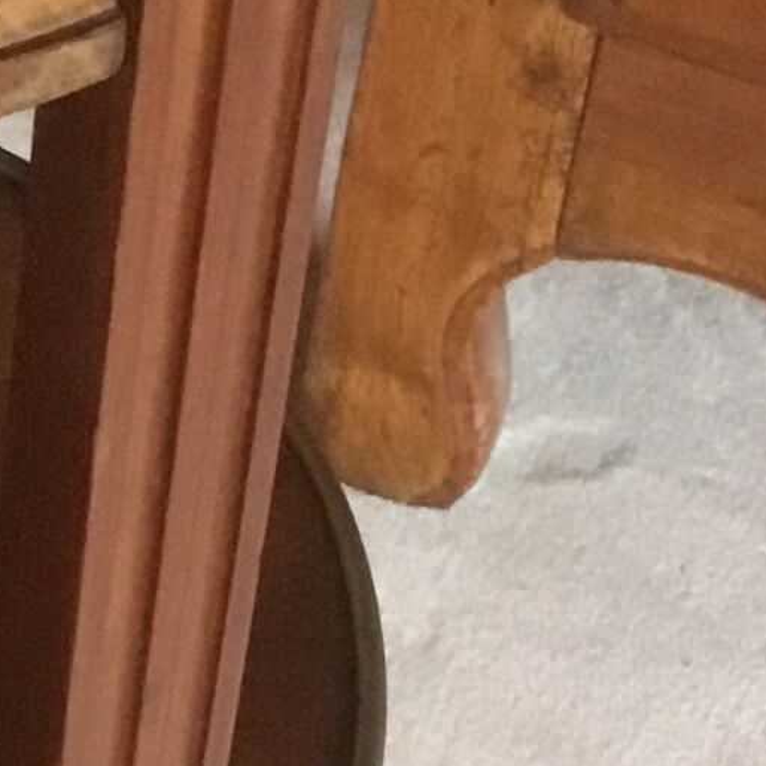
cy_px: 519
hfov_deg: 9.6
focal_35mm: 174
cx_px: -547
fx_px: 4356
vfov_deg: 10.0
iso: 200
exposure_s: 1/20
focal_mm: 3.3
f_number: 2.4
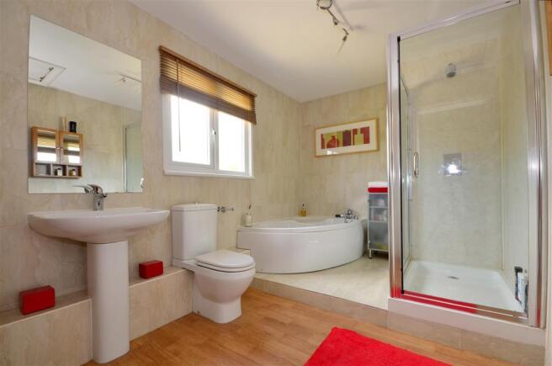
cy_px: 183
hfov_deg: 100.5
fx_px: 230
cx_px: 276
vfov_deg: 77.1
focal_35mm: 15
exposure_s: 1/2.5
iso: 200
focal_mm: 10
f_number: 11
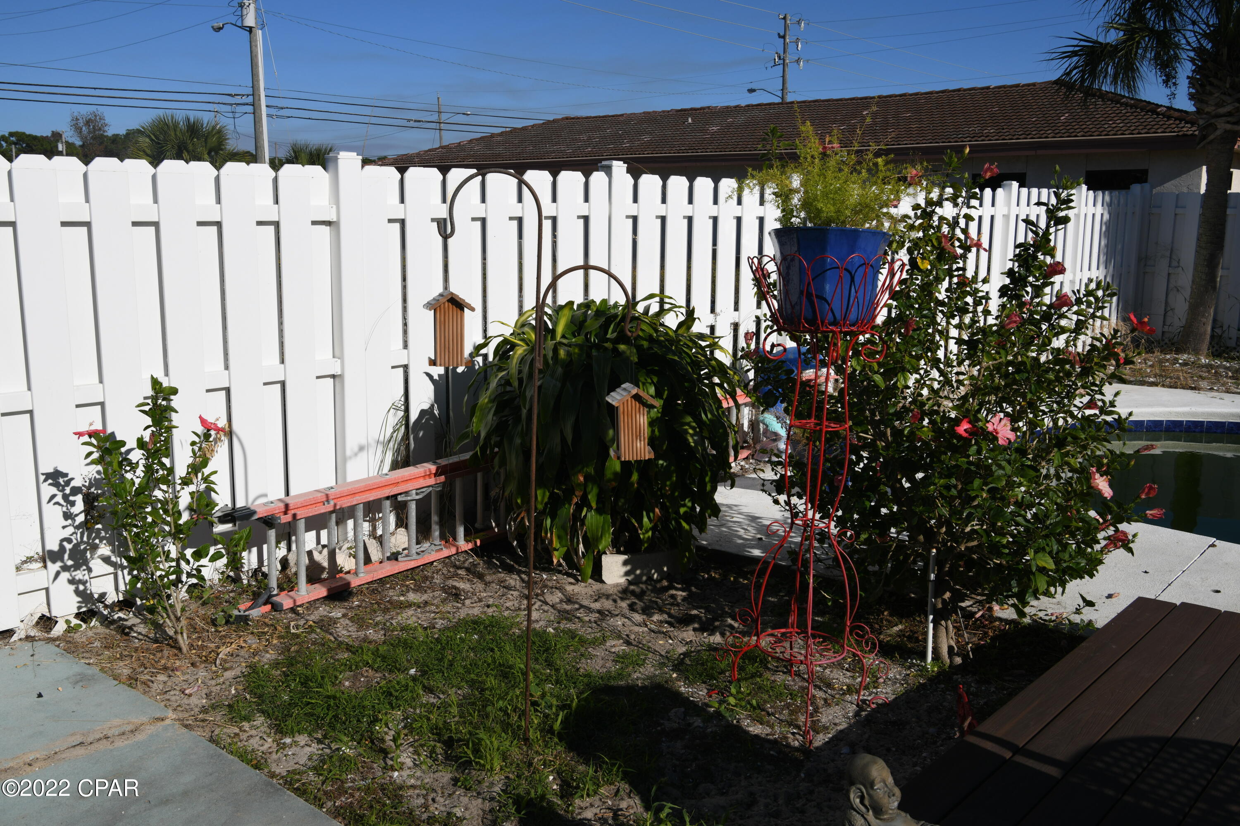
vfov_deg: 38.9
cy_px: 413
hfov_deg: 55.8
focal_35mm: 34
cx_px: 620
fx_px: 1171
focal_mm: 34
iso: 200
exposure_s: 1/640
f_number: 13
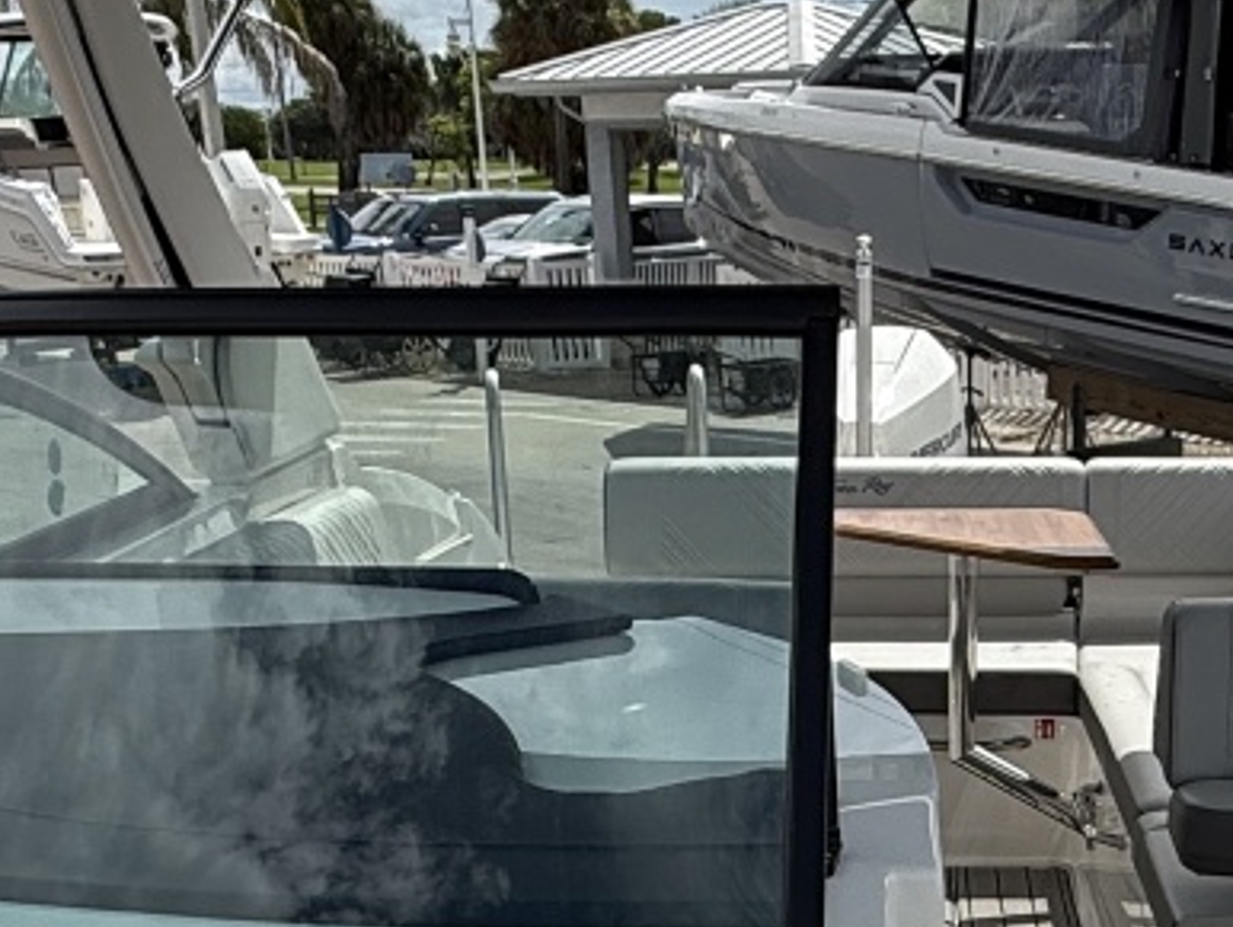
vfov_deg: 22.7
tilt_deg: -25.7
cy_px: 1180
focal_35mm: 58
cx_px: 917
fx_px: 2067
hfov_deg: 32.6
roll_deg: +1.1
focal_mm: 2.22
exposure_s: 1/2841
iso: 50
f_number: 2.2
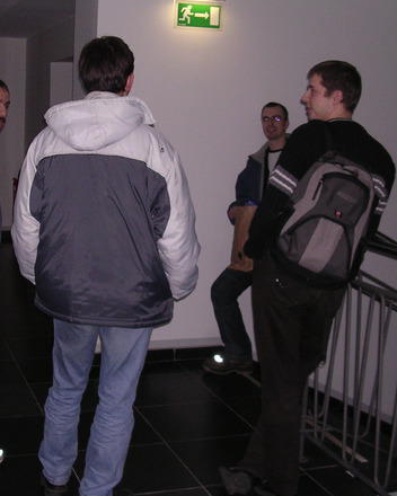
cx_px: 126
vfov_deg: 34.7
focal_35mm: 54
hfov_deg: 27.9
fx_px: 793
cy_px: 233
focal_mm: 5.8
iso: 231
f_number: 2.8
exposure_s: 1/60.1
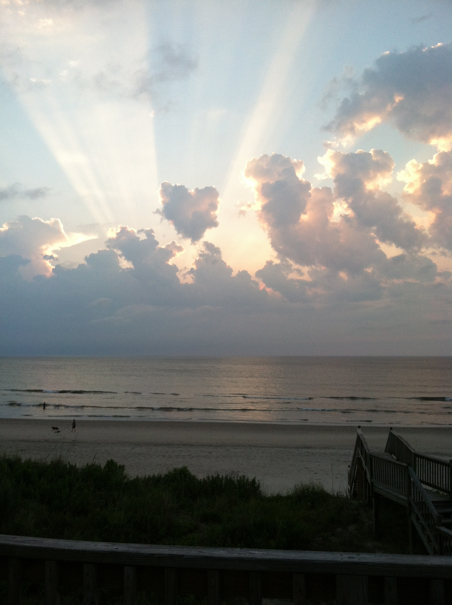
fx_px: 611
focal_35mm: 35
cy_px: 302
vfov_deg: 52.7
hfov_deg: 40.6
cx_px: 226
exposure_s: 1/196
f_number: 2.8
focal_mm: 3.85
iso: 80
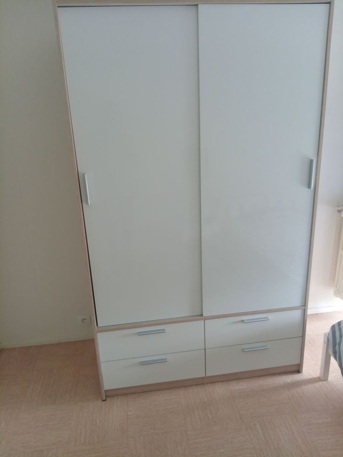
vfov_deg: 67.3
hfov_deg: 53.1
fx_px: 343
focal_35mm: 26
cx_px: 172
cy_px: 228
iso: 277
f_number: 1.8
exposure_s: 1/25
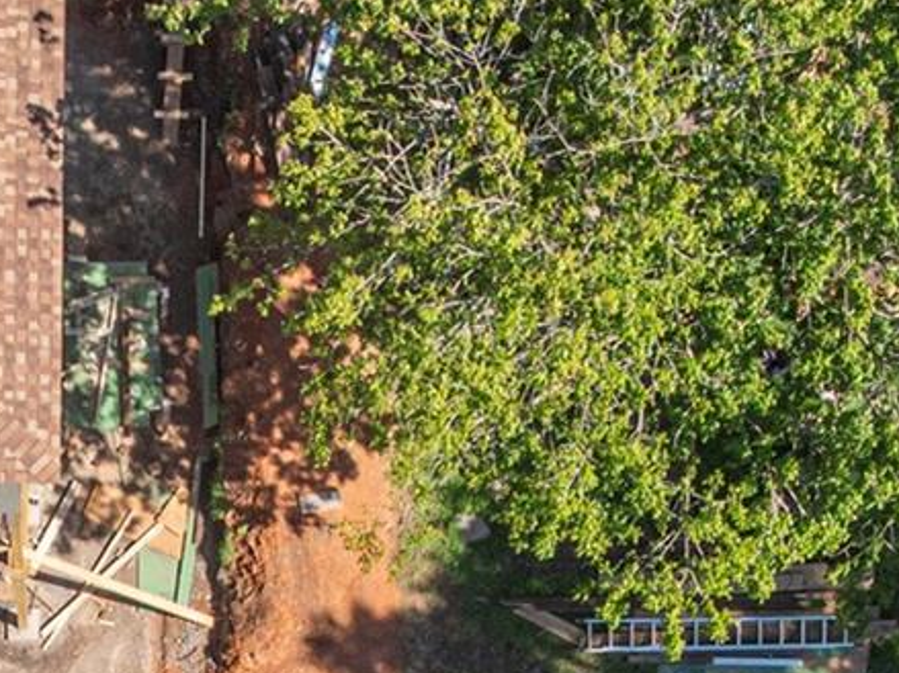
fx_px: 2908
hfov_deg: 17.3
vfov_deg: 11.7
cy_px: 1402
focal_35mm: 112
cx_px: 51
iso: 200
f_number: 2.8
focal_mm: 12.29
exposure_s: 1/2000
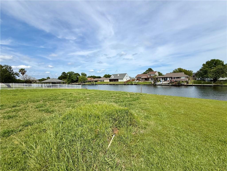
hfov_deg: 102.1
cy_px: 86
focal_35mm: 14
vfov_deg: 85.7
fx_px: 92
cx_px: 114
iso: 50
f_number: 2.2
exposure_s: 1/2717
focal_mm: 2.22
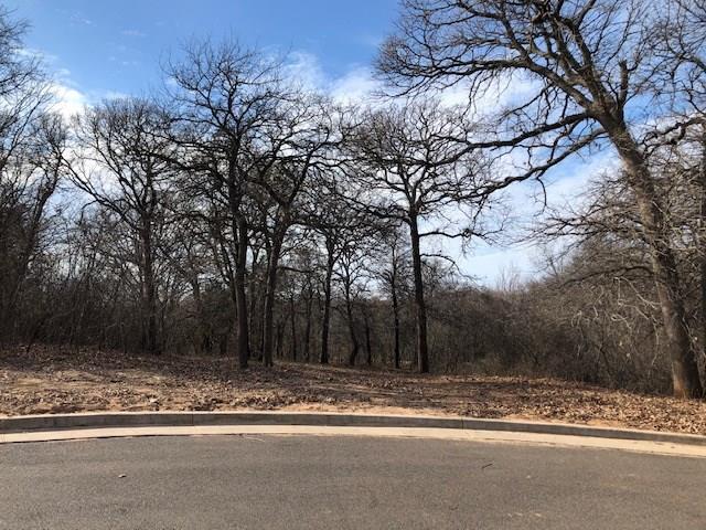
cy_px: 265
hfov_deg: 63.4
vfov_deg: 49.7
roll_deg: +1.0
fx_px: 571
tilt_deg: +5.8
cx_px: 353
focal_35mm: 28
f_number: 1.8
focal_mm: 3.99
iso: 20
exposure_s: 1/1548
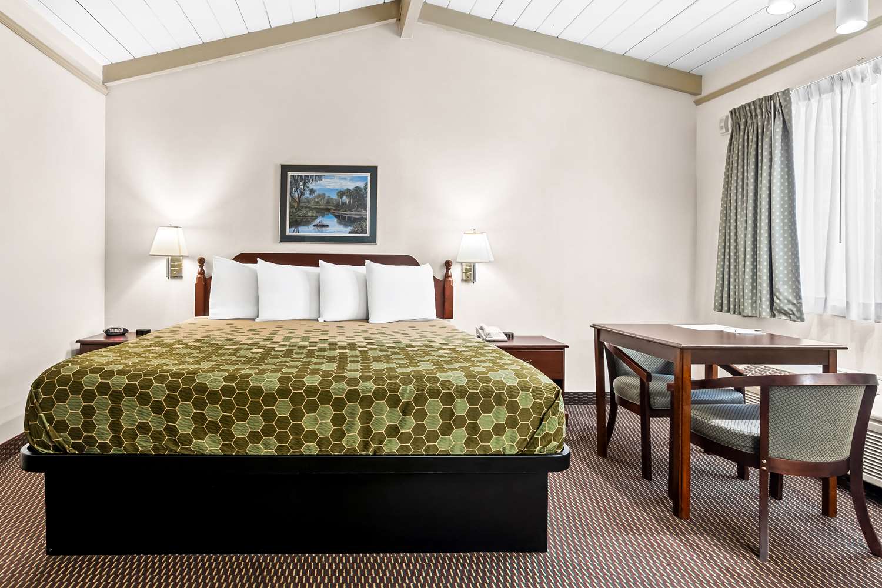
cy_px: 294
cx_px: 441
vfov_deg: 73.7
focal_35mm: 16
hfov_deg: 96.7
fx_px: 392
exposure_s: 1/2.5
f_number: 8
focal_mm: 16
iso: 400
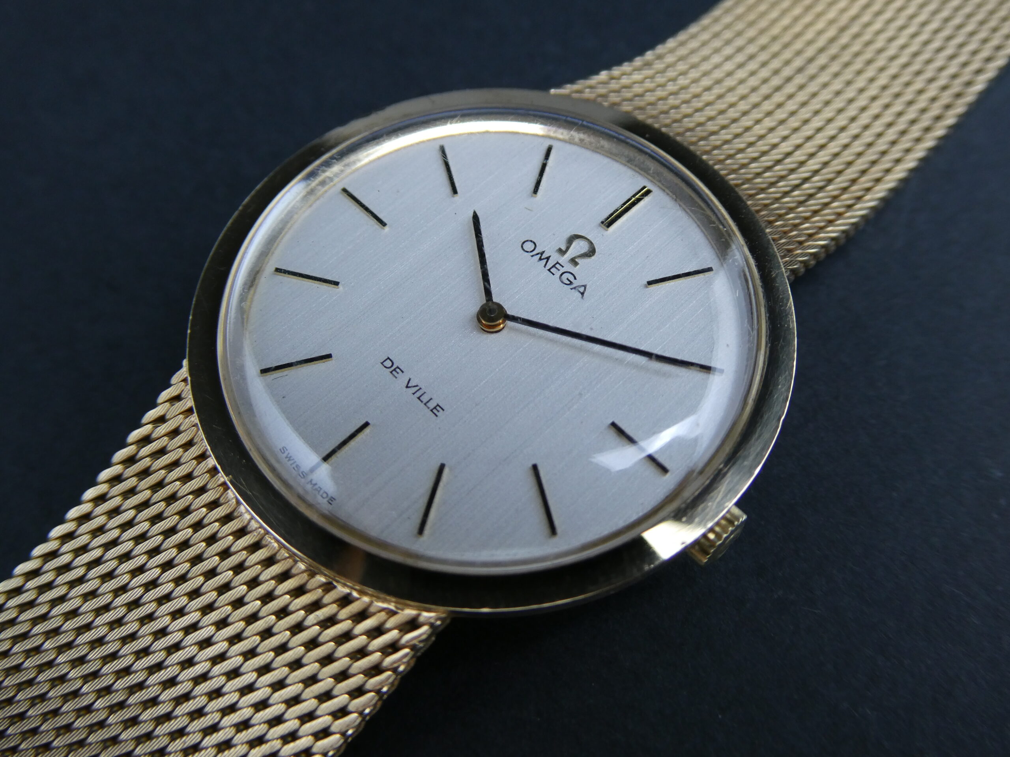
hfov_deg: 52.6
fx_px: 1021
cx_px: 505
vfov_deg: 40.7
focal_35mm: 35
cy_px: 378
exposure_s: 1/80
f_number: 3.7
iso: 160
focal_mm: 6.3
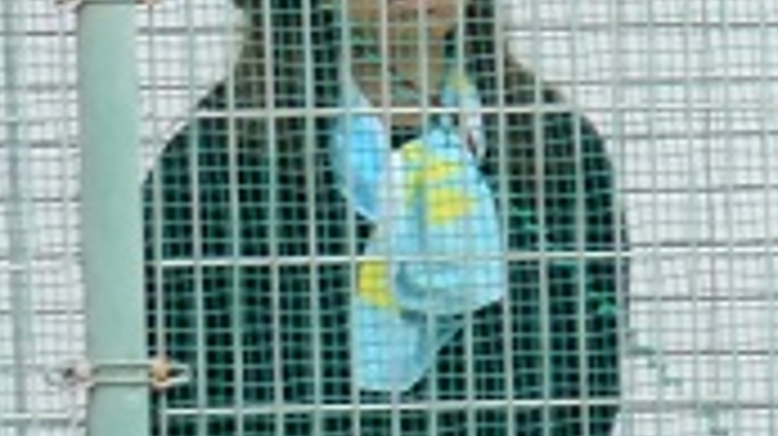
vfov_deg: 1.3
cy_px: 1092
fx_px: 19666
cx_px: 2231
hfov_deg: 2.2
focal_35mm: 954
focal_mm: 105
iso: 500
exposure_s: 1/1250
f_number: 4.8
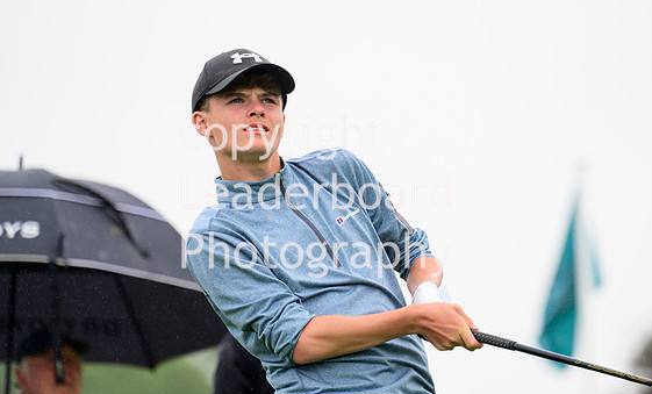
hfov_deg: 4.6
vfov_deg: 2.8
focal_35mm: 460
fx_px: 8099
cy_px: 150
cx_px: 365
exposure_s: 1/1600
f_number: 6.3
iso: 1600
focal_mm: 380
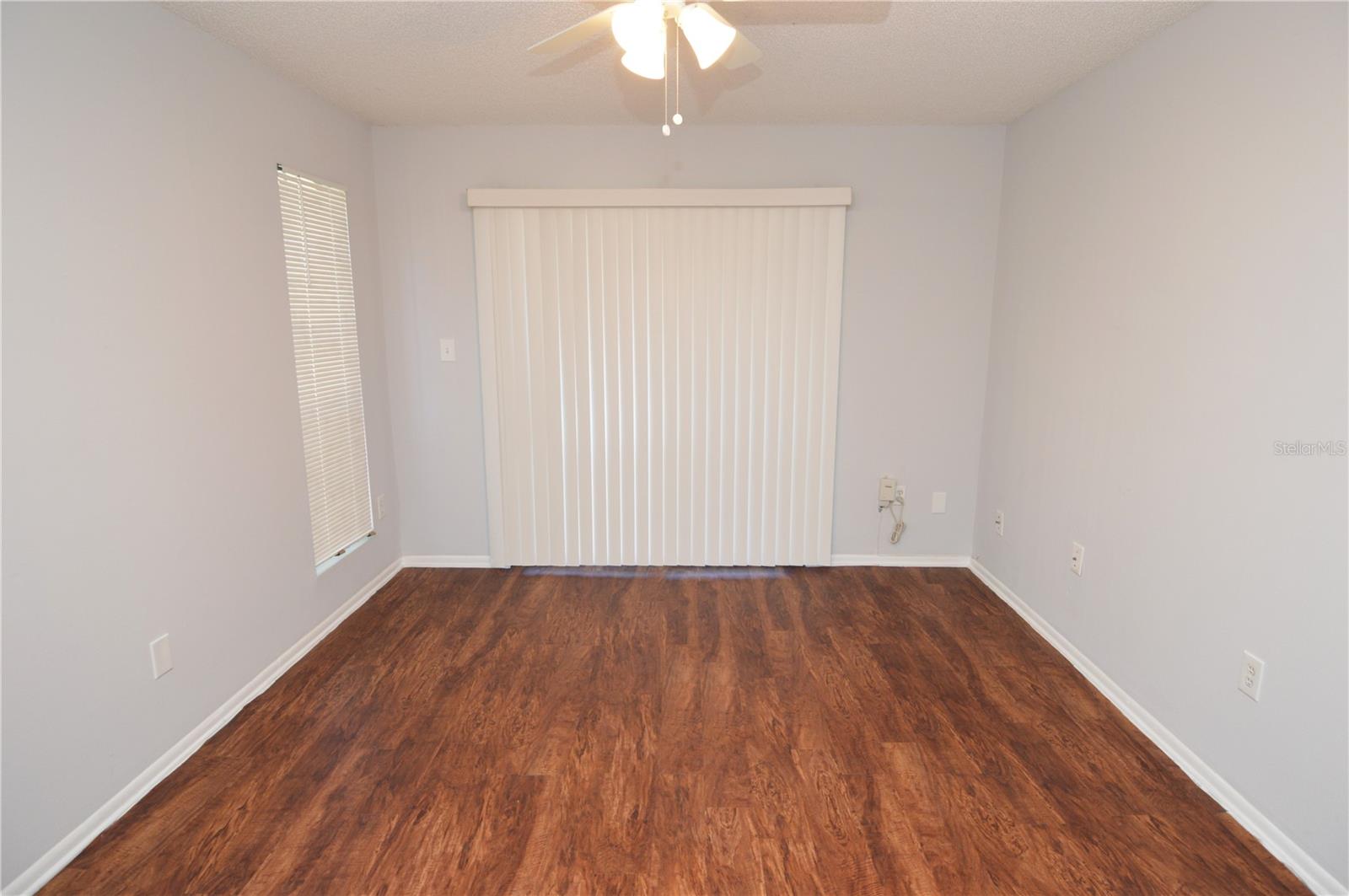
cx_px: 674
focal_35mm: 18
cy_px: 448
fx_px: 674
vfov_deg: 67.3
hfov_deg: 90.1
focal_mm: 12
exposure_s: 1/60
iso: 500
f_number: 4
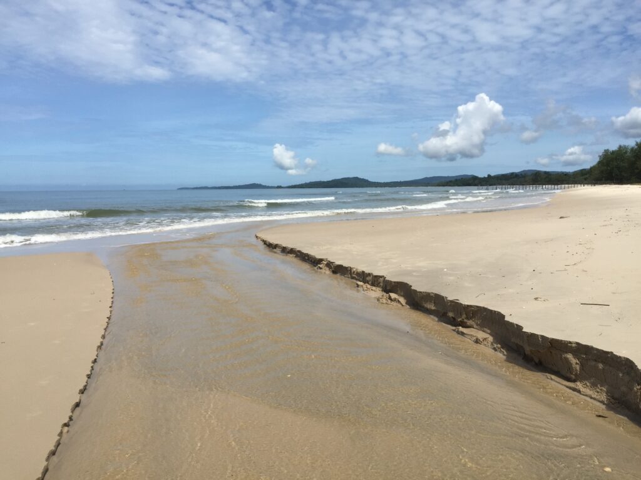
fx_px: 537
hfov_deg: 61.7
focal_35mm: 29
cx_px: 320
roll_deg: +0.1
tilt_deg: -4.4
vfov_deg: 48.2
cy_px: 240
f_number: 2.2
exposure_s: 1/3300
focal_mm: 4.15
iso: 32
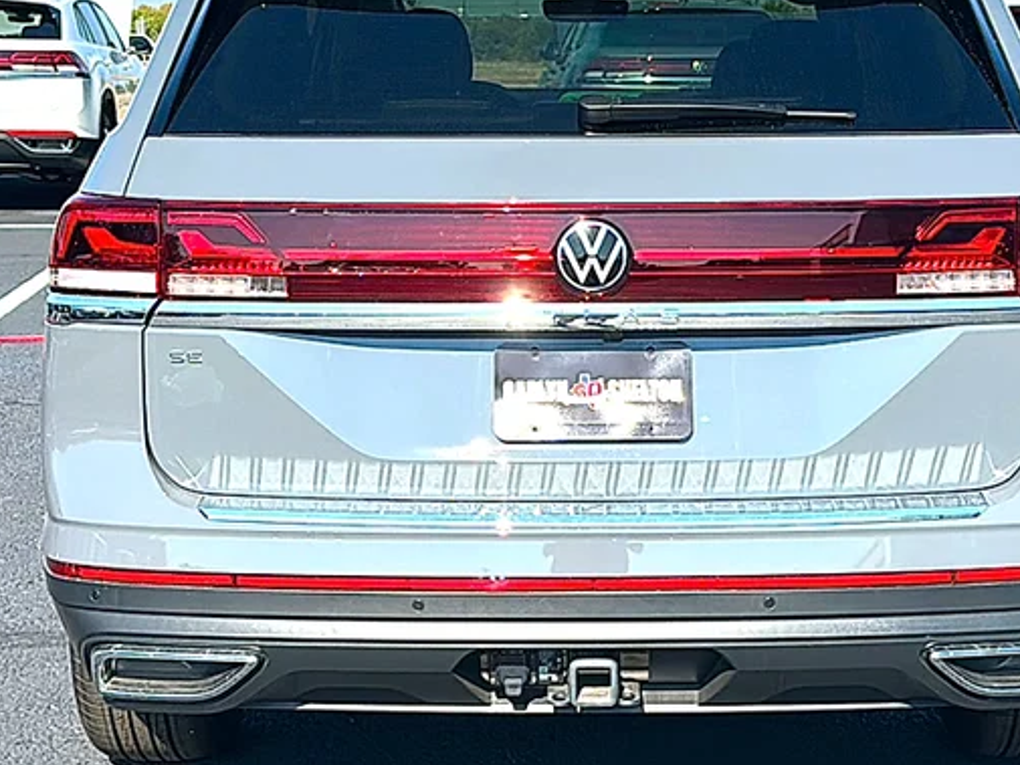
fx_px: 1798
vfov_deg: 24.0
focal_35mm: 61
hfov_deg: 31.6
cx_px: 612
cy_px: 342
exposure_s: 1/3268
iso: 80
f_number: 1.78
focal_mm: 6.86
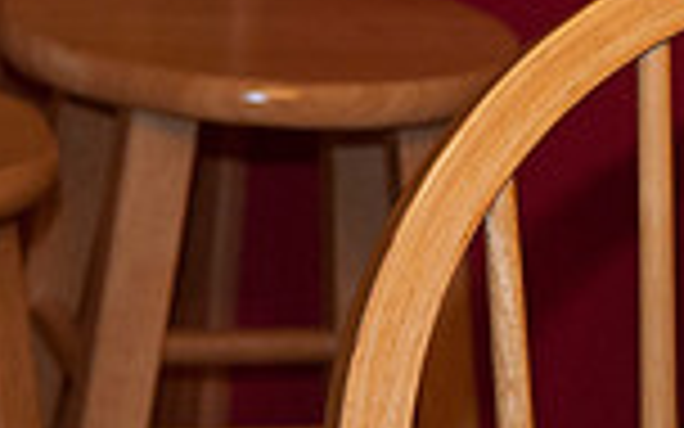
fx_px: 5089
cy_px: 342
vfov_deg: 4.8
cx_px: 1275
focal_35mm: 273
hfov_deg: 7.4
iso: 800
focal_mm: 44
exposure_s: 1/60
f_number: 4
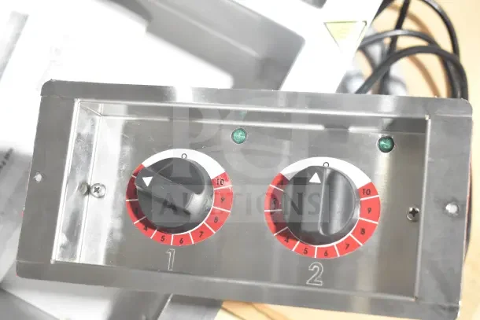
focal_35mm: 69
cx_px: 240
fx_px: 920
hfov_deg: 29.2
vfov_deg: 19.7
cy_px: 160
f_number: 5.3
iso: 3200
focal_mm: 46
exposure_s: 1/80
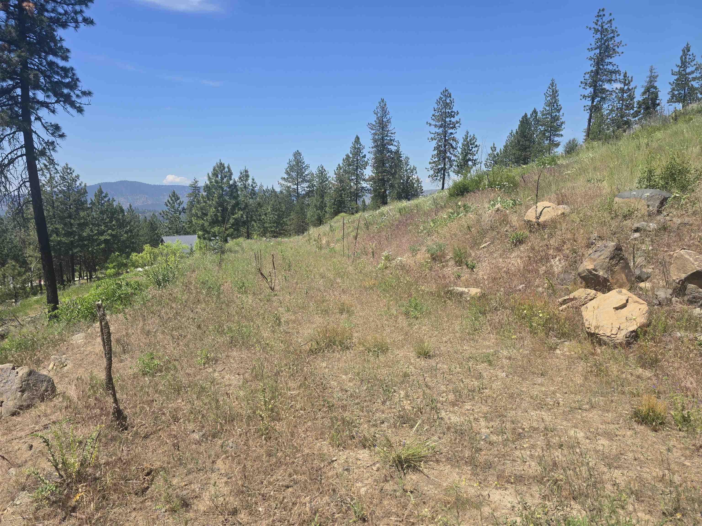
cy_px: 263
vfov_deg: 58.9
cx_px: 351
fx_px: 466
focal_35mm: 23
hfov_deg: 73.9
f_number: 1.7
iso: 12
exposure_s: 1/686
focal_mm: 6.3
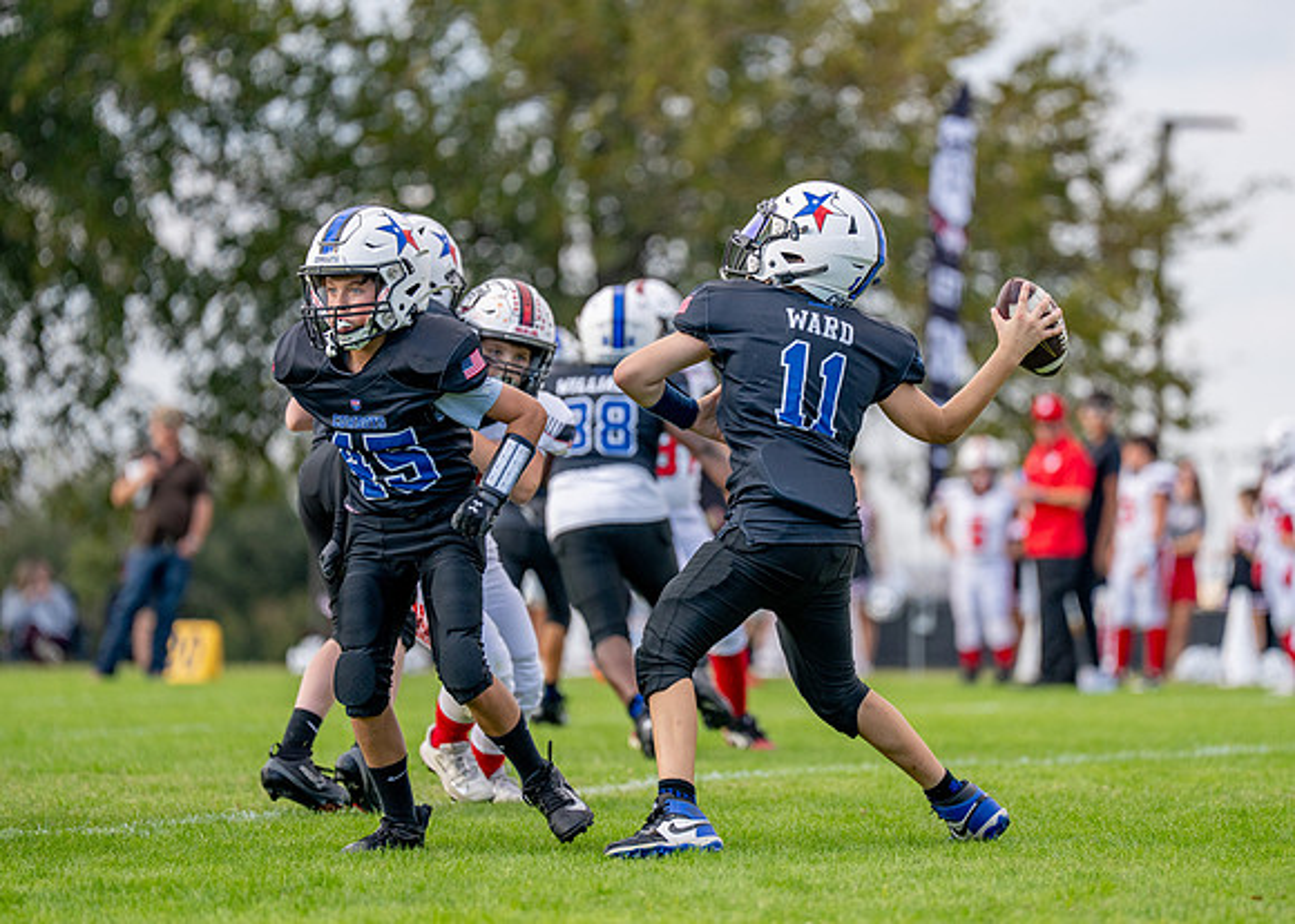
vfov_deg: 5.6
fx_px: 9398
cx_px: 762
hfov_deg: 7.9
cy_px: 430
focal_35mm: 256
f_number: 2.8
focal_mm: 200
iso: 400
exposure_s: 1/3200
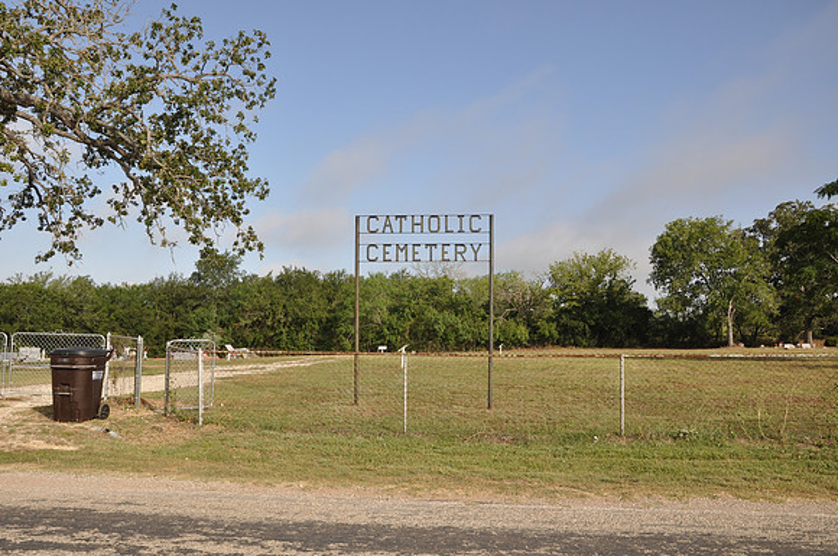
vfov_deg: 41.6
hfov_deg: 59.6
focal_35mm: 32
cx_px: 419
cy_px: 278
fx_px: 732
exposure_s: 1/250
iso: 200
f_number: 8
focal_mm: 21
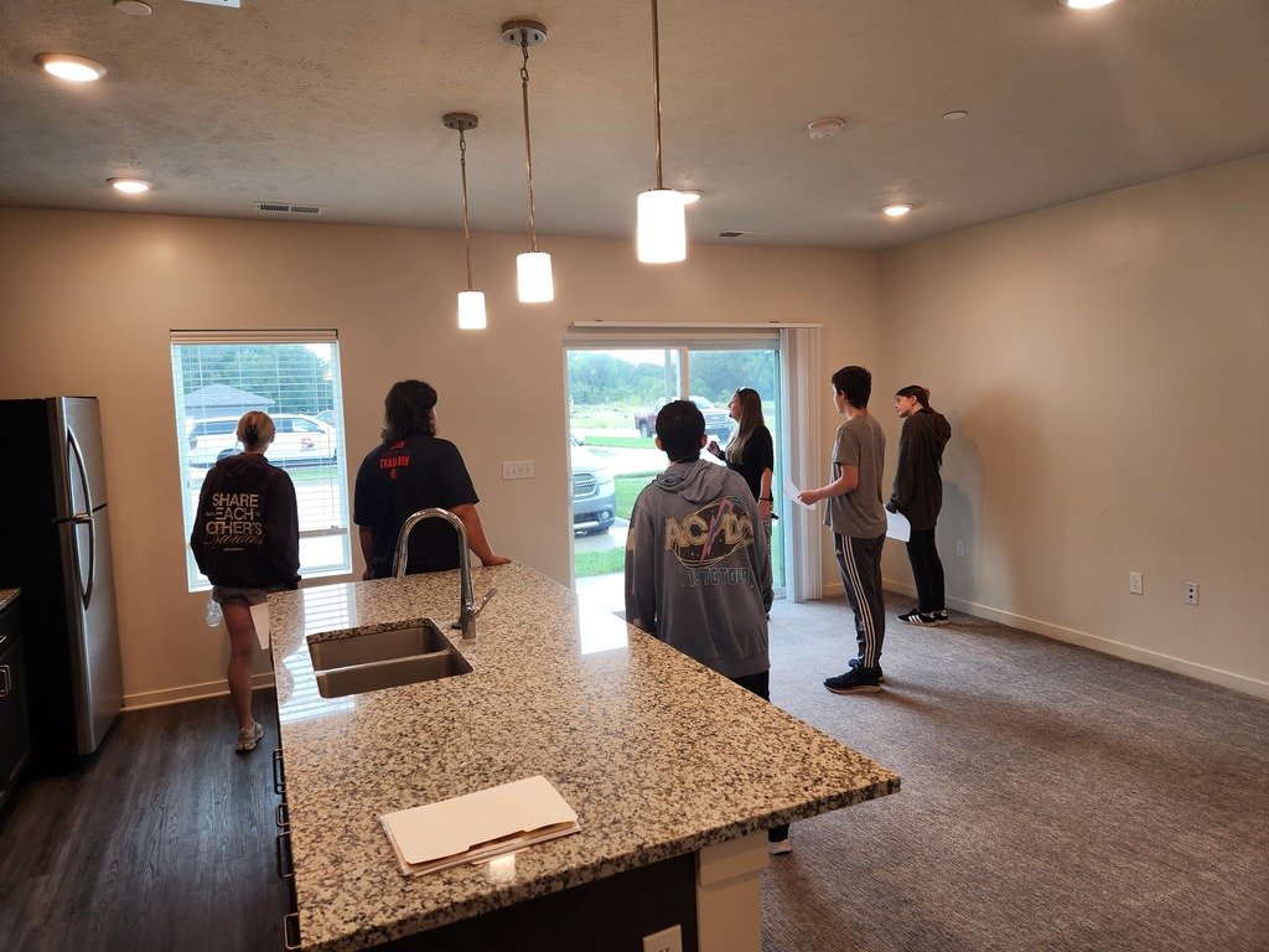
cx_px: 634
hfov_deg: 73.9
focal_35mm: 23
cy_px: 476
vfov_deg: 58.9
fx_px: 843
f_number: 1.8
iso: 100
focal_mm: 5.4
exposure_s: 1/120
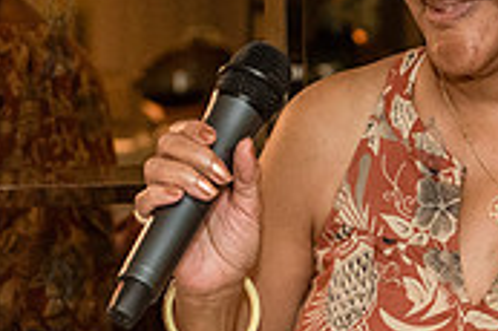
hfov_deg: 7.8
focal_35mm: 264
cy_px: 166
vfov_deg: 5.2
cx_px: 429
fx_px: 3648
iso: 1600
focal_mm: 62
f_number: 4
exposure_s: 1/200
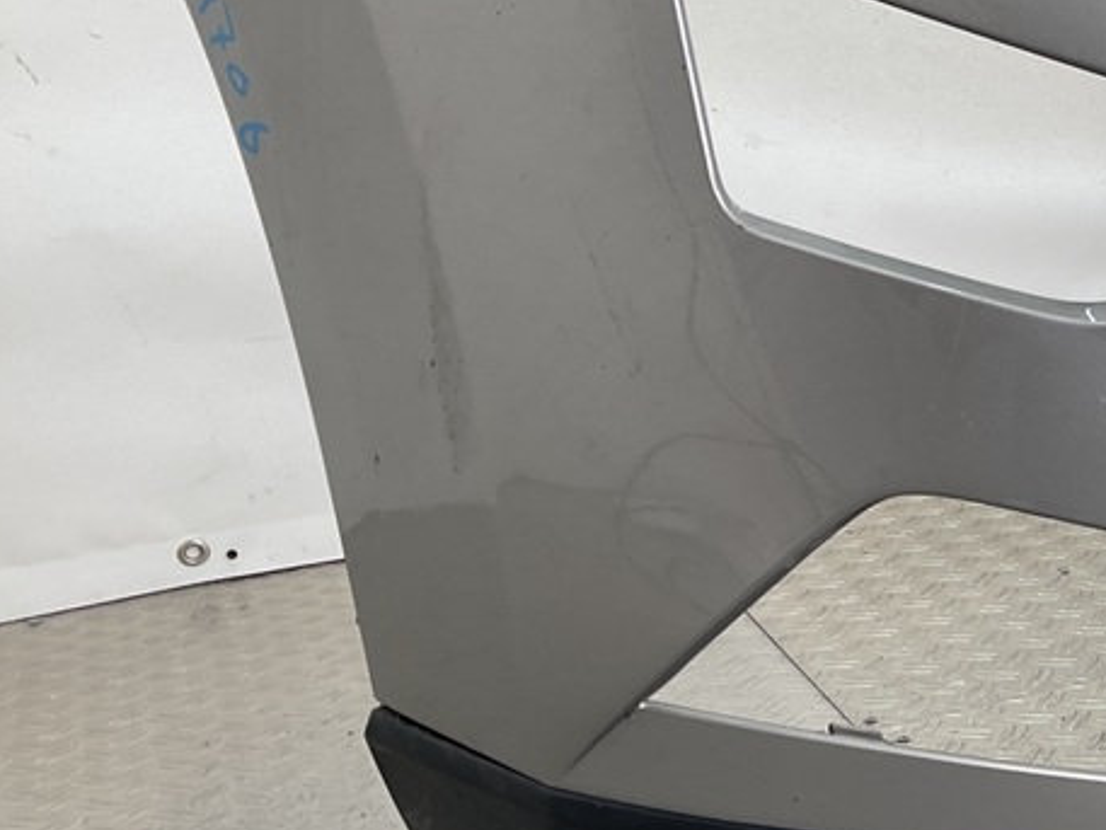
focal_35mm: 64
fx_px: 2045
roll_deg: -0.8
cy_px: 503
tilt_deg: -17.6
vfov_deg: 22.9
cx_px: 1212
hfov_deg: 27.7
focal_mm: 3
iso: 16
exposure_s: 1/123
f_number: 1.8
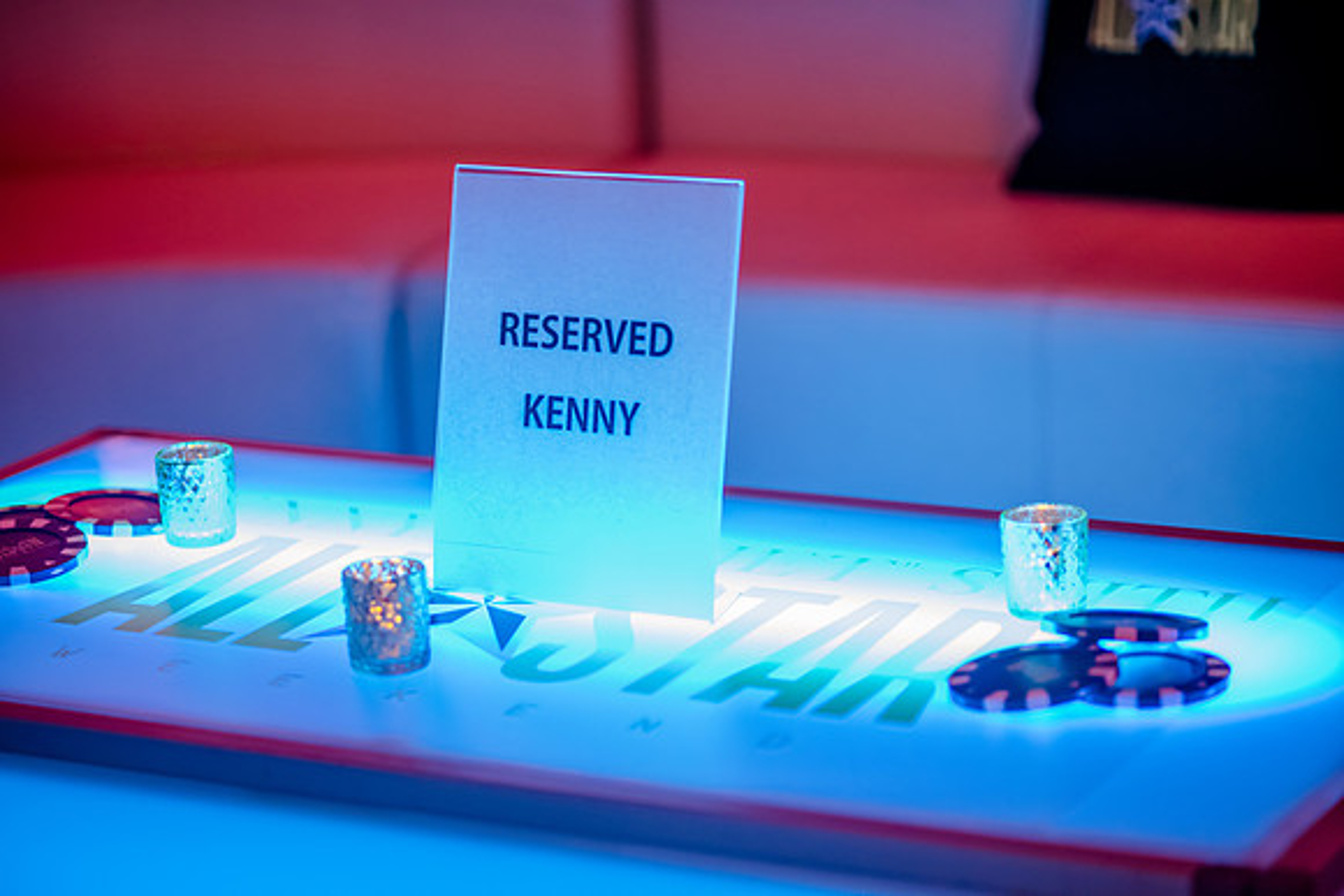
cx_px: 672
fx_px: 3921
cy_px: 448
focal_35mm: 105
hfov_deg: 19.5
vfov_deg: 13.0
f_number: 2
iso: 4000
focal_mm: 105
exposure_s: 1/500
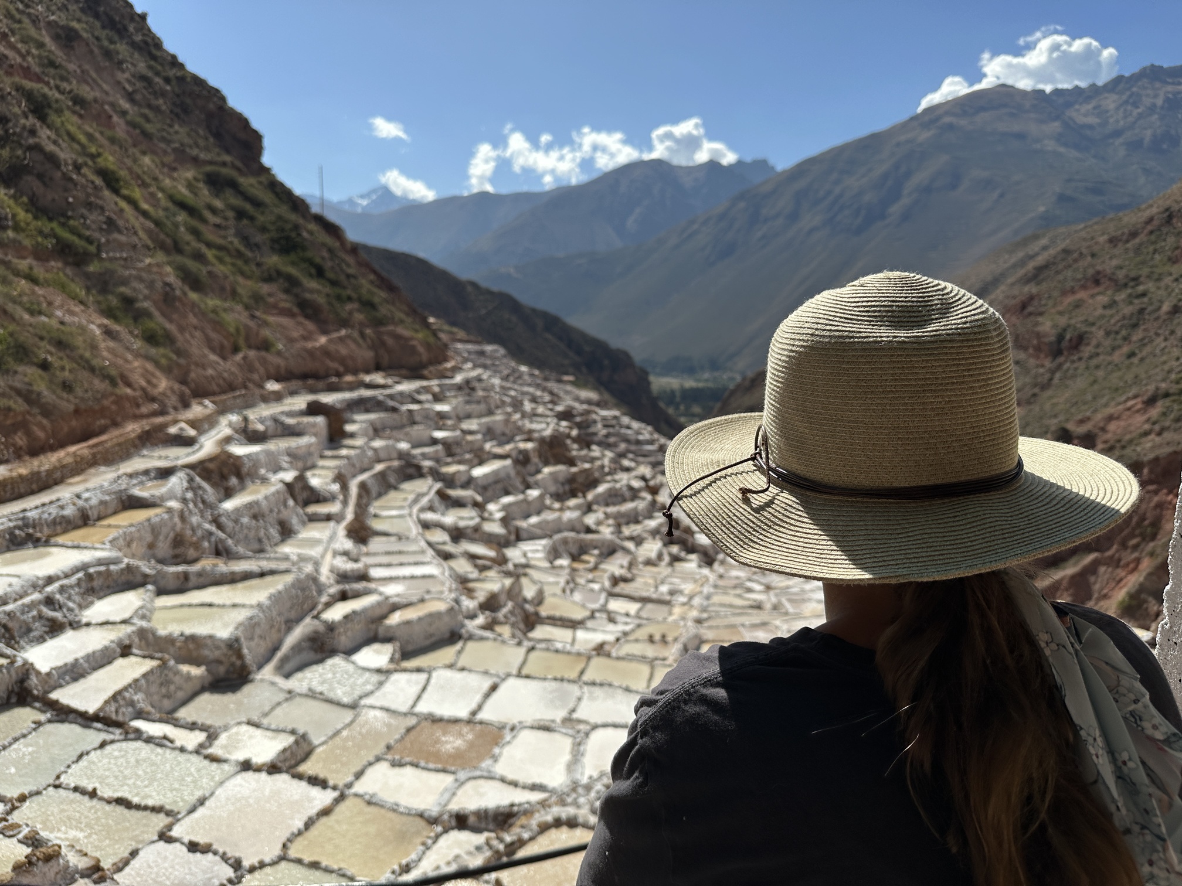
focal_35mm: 24
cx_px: 591
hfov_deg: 71.6
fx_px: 820
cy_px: 443
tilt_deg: -7.1
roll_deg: -3.4
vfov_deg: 56.8
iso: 80
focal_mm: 6.86
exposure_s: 1/7576
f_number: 1.78
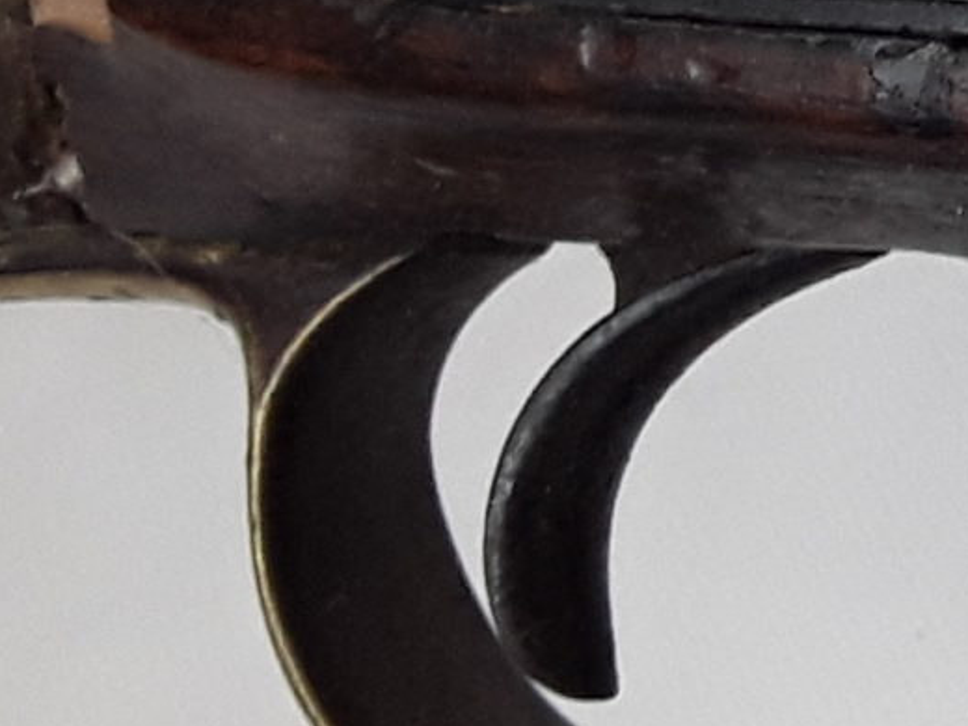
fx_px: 3719
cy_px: -143
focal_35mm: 133
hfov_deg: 12.4
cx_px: 2171
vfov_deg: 10.9
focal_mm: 2.91
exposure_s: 1/50
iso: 50
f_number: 1.9
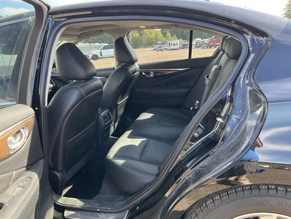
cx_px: 146
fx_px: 244
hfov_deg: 61.7
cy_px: 110
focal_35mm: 29
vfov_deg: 48.2
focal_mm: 3
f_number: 1.8
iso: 32
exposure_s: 1/154
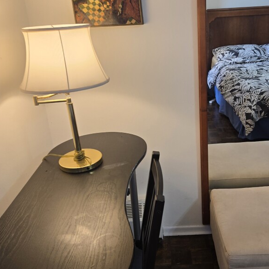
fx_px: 246
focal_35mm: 28
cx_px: 172
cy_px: 131
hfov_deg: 56.4
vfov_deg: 57.3
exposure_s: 1/120
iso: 80
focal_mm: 5.4
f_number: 1.8
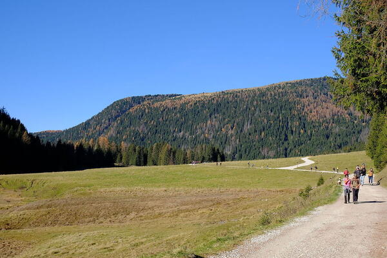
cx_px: 194
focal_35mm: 46
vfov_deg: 29.2
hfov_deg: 42.7
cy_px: 129
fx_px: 494
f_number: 8
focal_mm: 30.5
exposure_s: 1/500
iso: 320
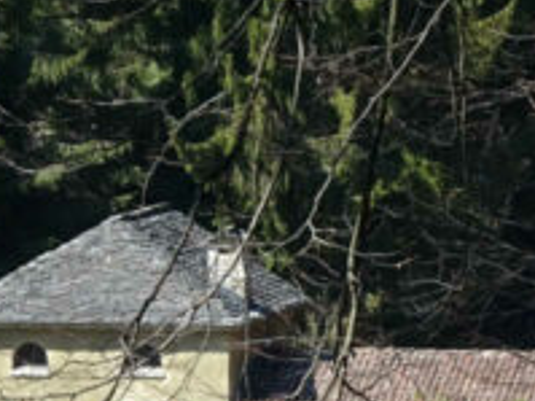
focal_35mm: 289
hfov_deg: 6.8
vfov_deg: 5.1
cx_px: 565
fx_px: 4464
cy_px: 484
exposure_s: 1/200
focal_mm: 12.87
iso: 80
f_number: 5
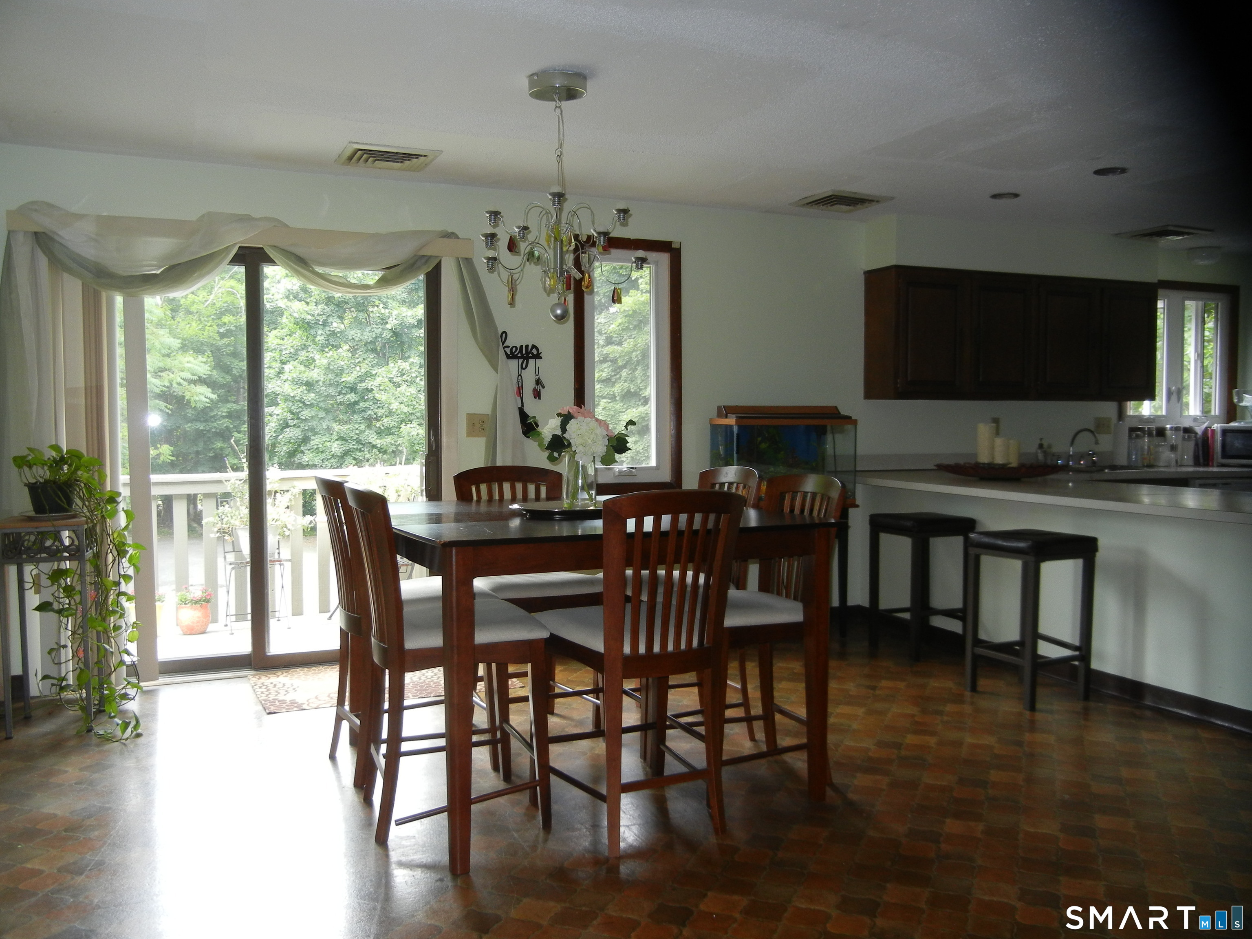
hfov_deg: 60.0
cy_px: 470
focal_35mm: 30
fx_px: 1085
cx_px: 626
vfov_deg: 46.8
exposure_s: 1/31
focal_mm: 5.4
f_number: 3.5
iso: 191
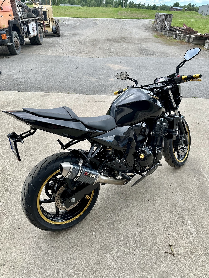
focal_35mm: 24
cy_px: 139
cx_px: 104
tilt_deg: -30.9
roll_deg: -2.7
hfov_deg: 56.8
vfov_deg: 71.6
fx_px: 193
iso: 80
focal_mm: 6.86
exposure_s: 1/791
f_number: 1.78
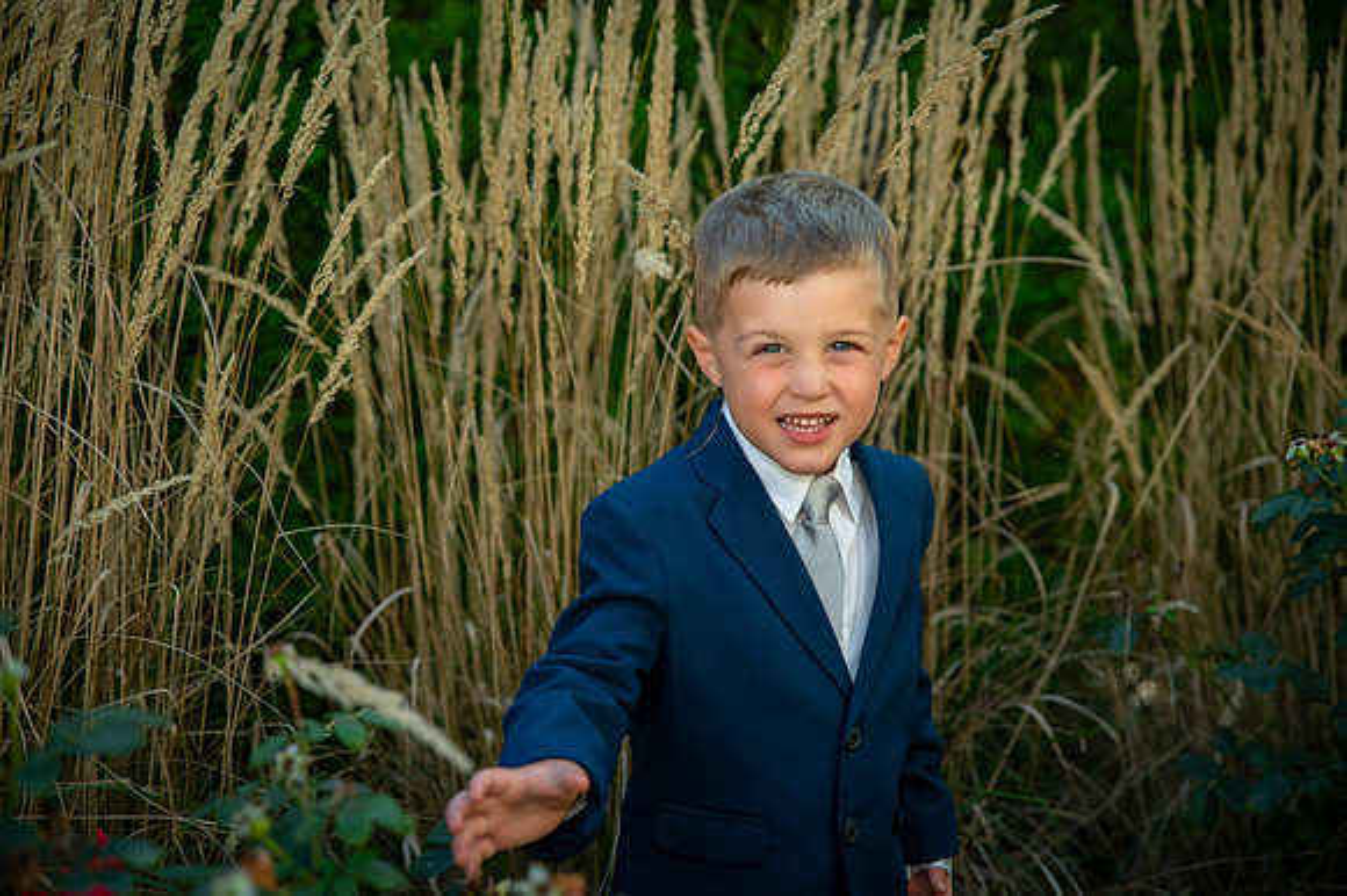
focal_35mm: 63
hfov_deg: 31.7
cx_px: 674
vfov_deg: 21.4
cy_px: 448
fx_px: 2370
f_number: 2.8
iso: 800
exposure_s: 1/1000
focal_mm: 62
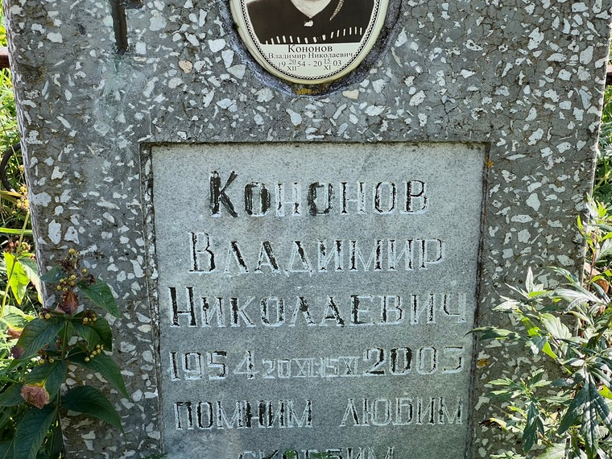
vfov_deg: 18.2
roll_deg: -1.1
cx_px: 319
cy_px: 228
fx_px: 1432
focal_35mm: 81
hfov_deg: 24.1
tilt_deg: -28.3
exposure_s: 1/108
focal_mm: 9
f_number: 2.8
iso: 32
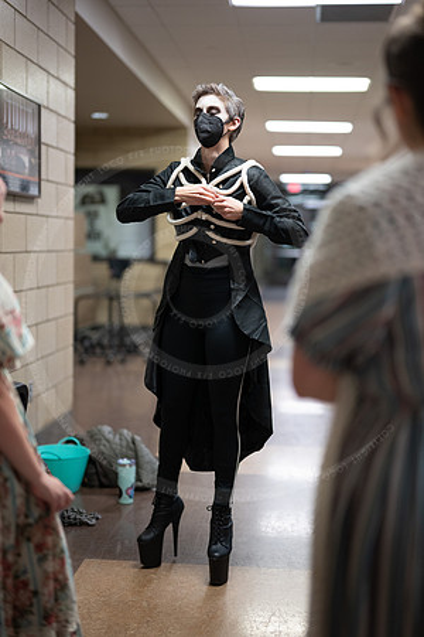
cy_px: 318
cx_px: 212
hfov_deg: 27.0
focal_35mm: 50
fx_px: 883
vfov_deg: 39.6
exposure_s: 1/320
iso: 1000
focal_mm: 50
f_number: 1.2
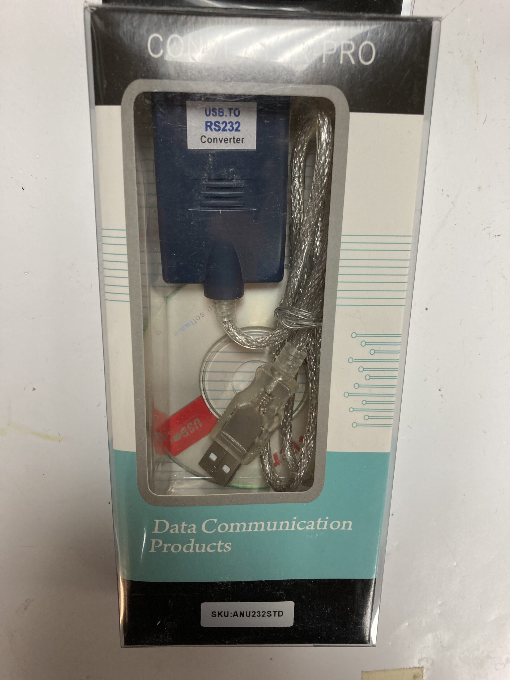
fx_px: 550
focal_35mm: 28
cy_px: 340
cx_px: 255
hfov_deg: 49.7
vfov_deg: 63.4
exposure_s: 1/60
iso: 80
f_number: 1.8
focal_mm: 3.99
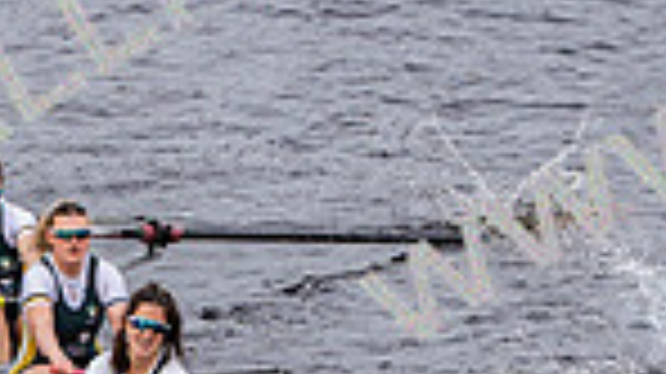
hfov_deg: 2.6
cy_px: 417
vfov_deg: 1.5
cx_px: 32
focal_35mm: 823
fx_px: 14523
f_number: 2.8
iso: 200
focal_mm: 200
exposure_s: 1/2000
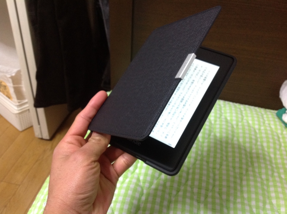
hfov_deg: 52.7
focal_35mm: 35
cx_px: 144
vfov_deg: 40.6
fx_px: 290
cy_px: 107
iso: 320
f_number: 2.4
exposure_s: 1/15
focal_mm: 4.28
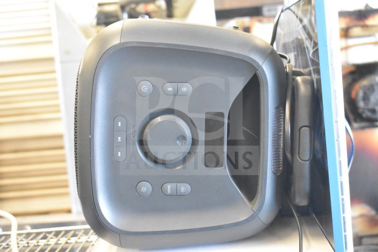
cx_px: 189
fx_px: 709
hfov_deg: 29.9
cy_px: 126
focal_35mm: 68
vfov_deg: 20.2
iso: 9000
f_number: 5
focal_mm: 45
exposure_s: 1/80
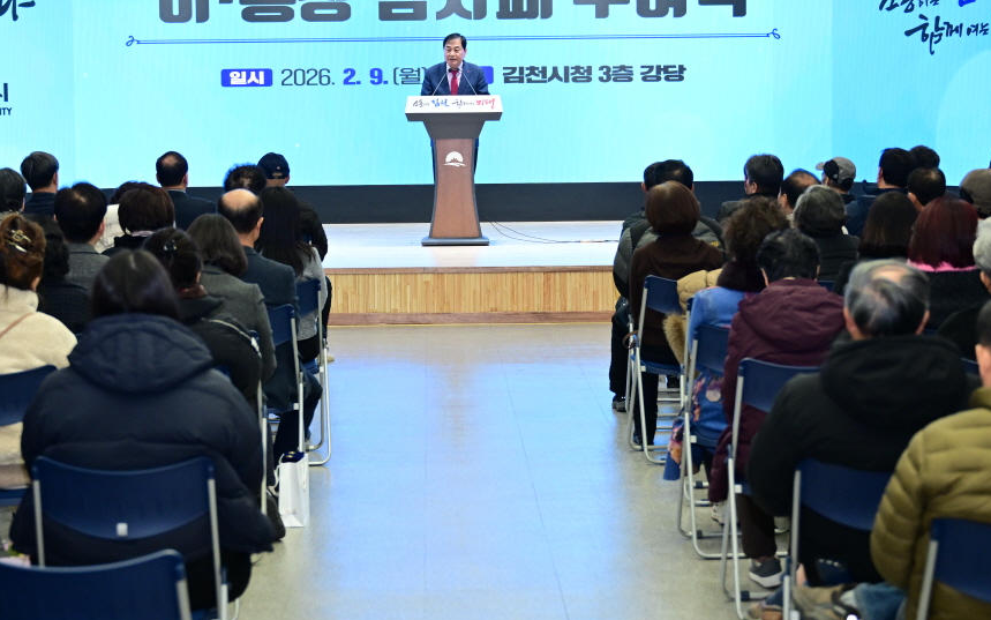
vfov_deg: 14.5
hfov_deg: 23.0
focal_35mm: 90
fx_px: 2431
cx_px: 449
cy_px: 318
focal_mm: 49
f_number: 3.2
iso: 1000
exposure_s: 1/250
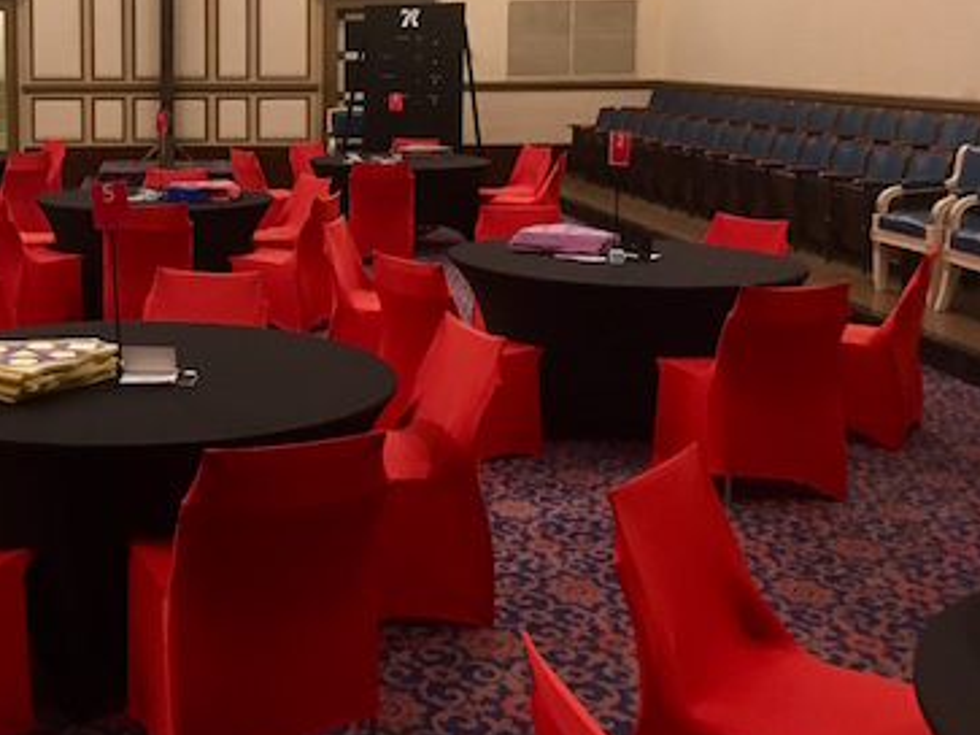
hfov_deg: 38.0
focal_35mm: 48
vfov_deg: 29.6
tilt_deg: -4.8
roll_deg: -1.5
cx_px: 178
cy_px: 159
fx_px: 1358
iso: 400
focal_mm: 4.15
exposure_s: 1/15
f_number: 2.2
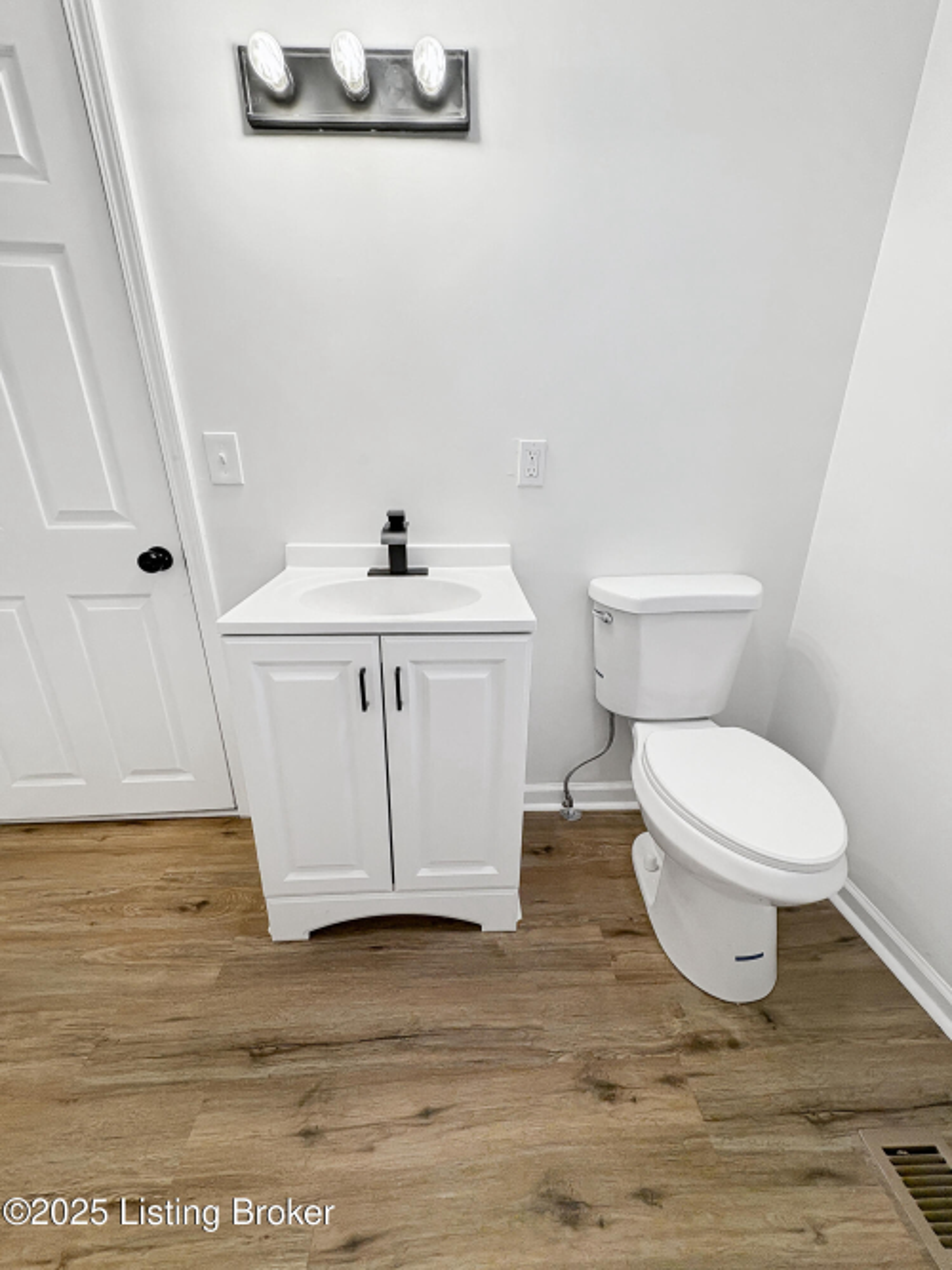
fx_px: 514
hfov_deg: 85.7
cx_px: 476
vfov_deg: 102.1
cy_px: 635
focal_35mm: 14
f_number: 2.2
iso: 50
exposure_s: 1/120
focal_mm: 2.2
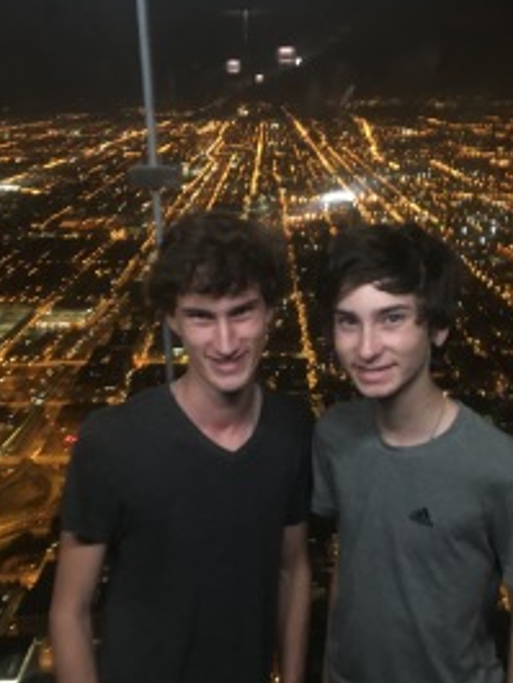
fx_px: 790
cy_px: 464
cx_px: 281
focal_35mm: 40
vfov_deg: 45.9
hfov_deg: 36.0
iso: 400
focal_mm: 4.15
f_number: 2.2
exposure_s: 1/15
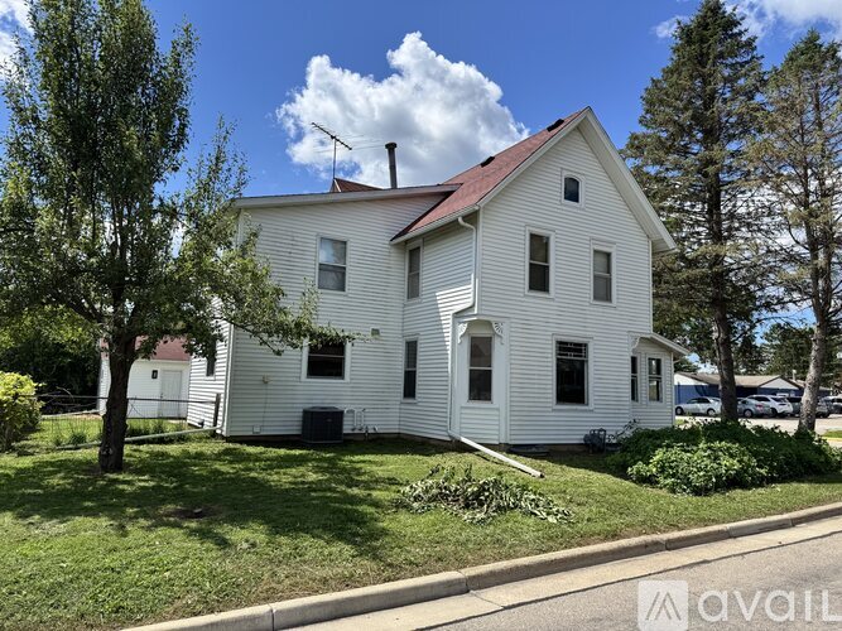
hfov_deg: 71.6
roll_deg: -2.3
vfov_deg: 56.8
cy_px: 316
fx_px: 584
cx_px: 421
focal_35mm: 24
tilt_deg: +7.2
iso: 80
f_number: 1.78
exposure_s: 1/4310
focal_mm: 6.76
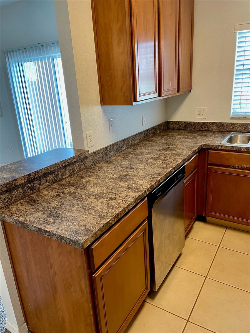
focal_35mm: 26
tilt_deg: -17.1
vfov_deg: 67.3
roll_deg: +3.1
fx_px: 250
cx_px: 125
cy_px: 166
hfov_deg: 53.1
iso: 100
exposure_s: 1/60
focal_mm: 4.2
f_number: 1.6
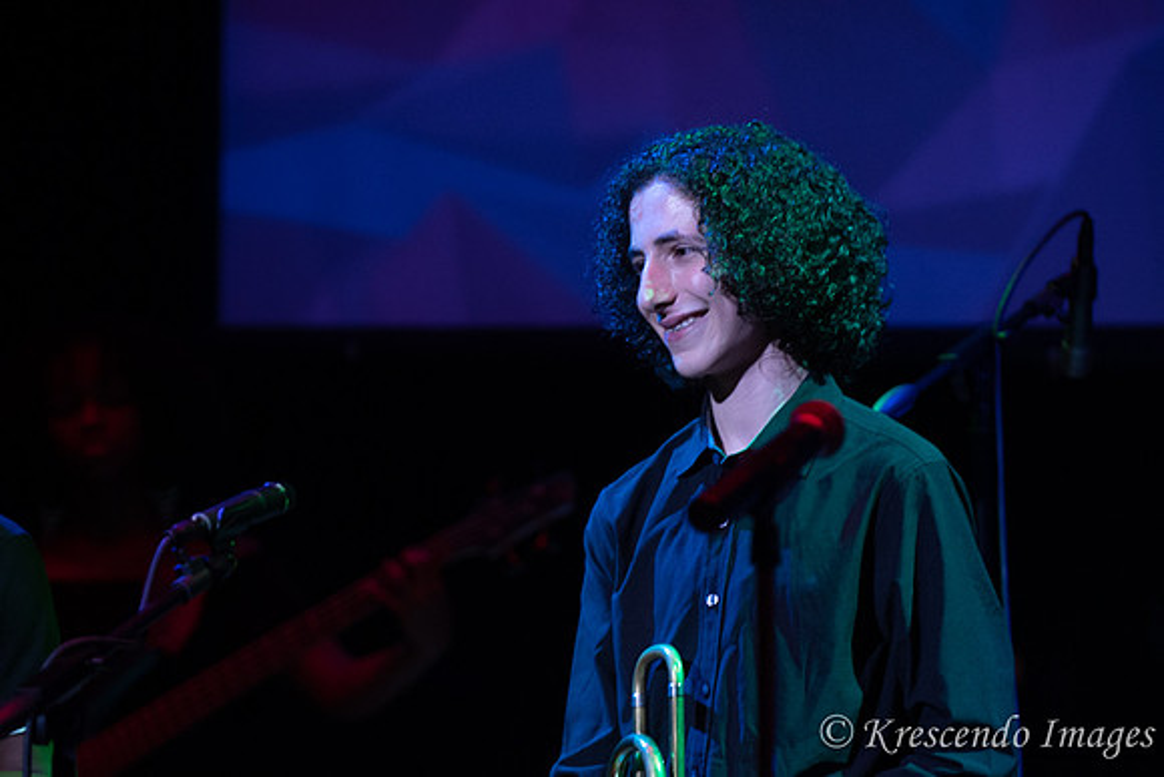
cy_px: 388
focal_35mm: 210
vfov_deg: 6.5
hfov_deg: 9.8
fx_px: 6791
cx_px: 582
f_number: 2.8
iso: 1600
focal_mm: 140
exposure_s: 1/200
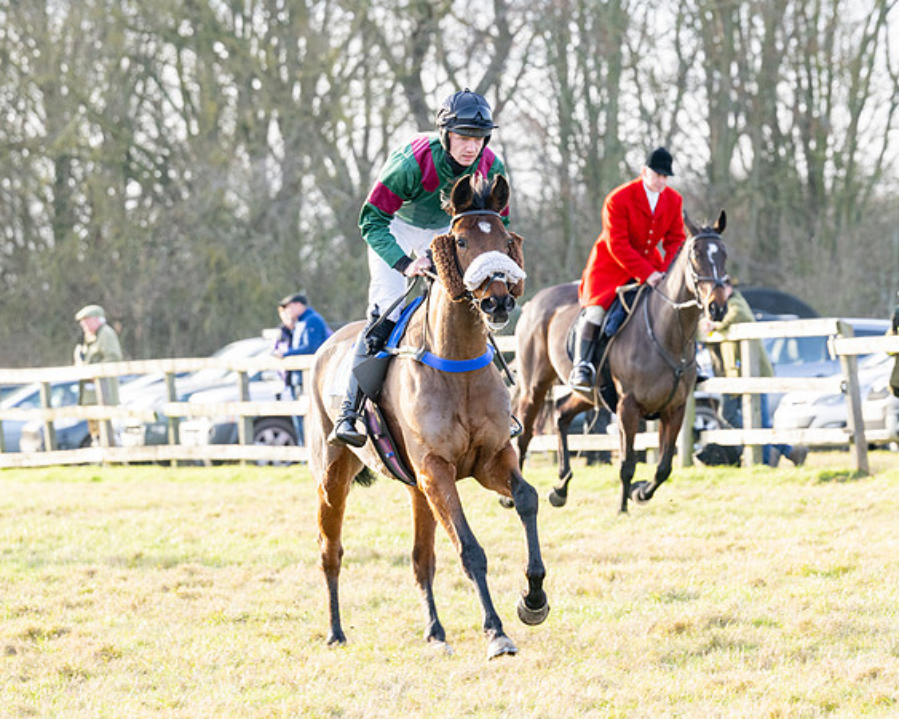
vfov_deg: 5.5
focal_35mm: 282
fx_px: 7513
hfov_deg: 6.8
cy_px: 314
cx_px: 622
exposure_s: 1/500
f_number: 5
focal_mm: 160
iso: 400
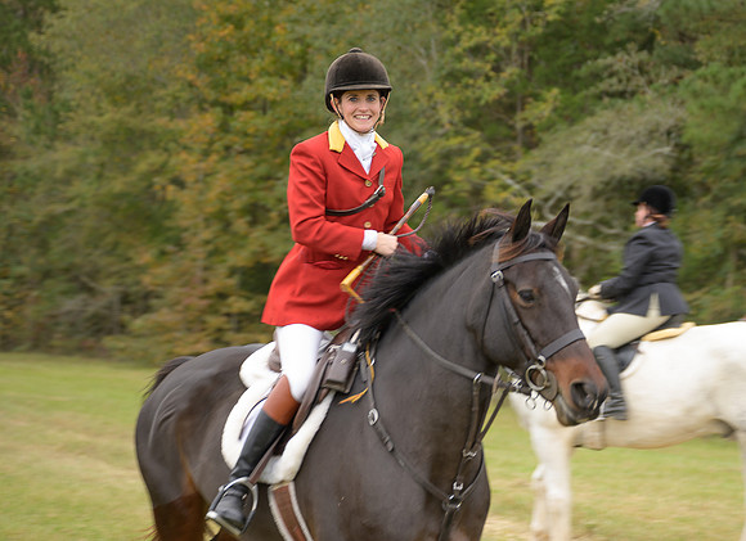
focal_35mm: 103
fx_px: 2186
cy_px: 292
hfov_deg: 19.3
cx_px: 513
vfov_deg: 14.1
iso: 160
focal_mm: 64
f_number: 2.8
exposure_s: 1/160
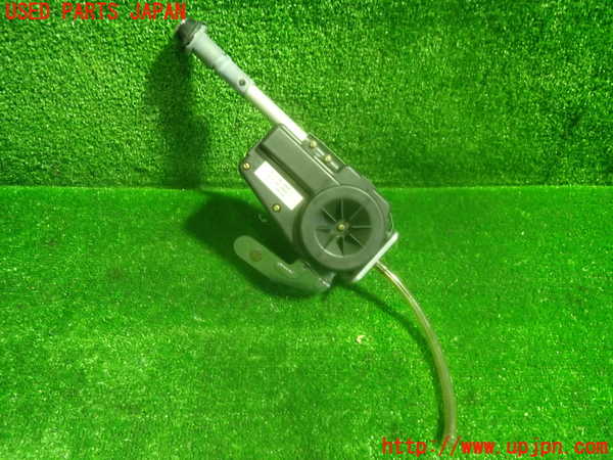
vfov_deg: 54.9
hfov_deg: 69.4
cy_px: 230
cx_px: 306
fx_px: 443
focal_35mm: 25
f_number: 2
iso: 500
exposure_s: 1/30
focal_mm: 4.5
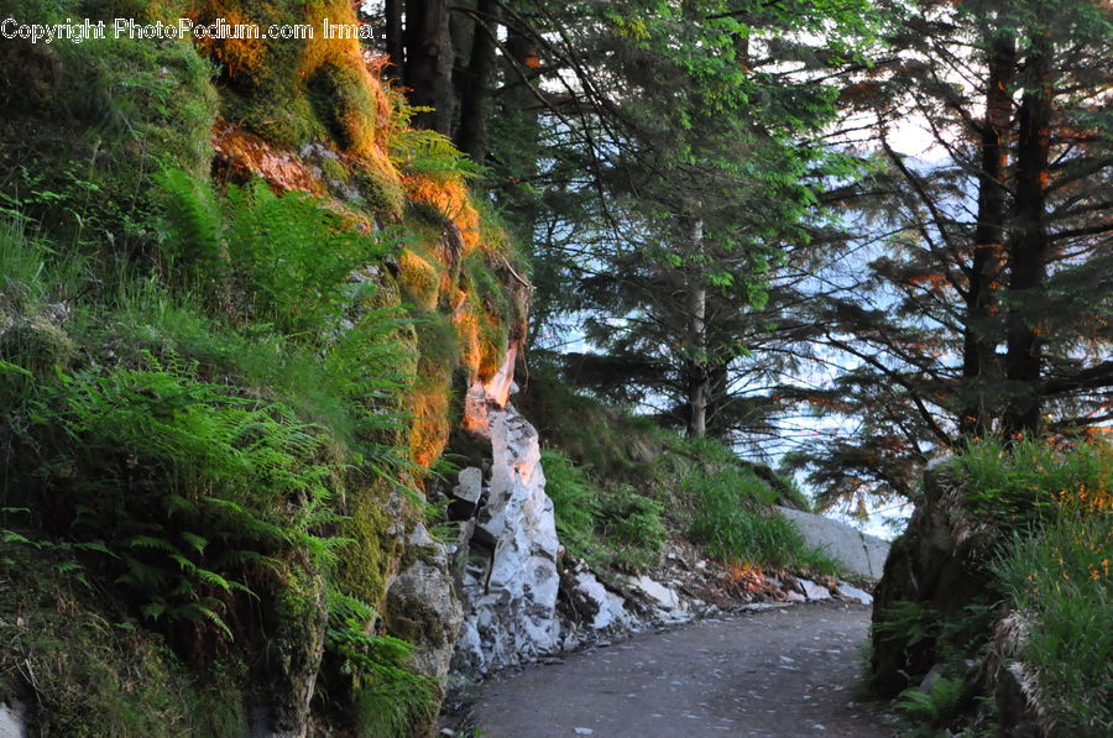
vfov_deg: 16.5
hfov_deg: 24.7
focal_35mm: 82
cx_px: 556
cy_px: 369
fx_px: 2547
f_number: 4.5
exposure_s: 1/50
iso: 3200
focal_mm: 55
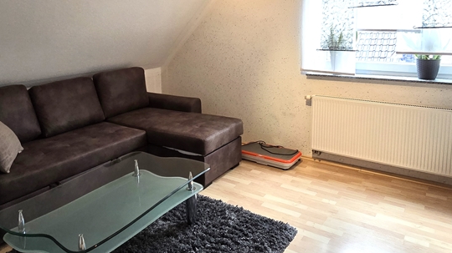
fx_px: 252
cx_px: 202
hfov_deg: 83.6
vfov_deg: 51.8
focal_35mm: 21
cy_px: 72
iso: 200
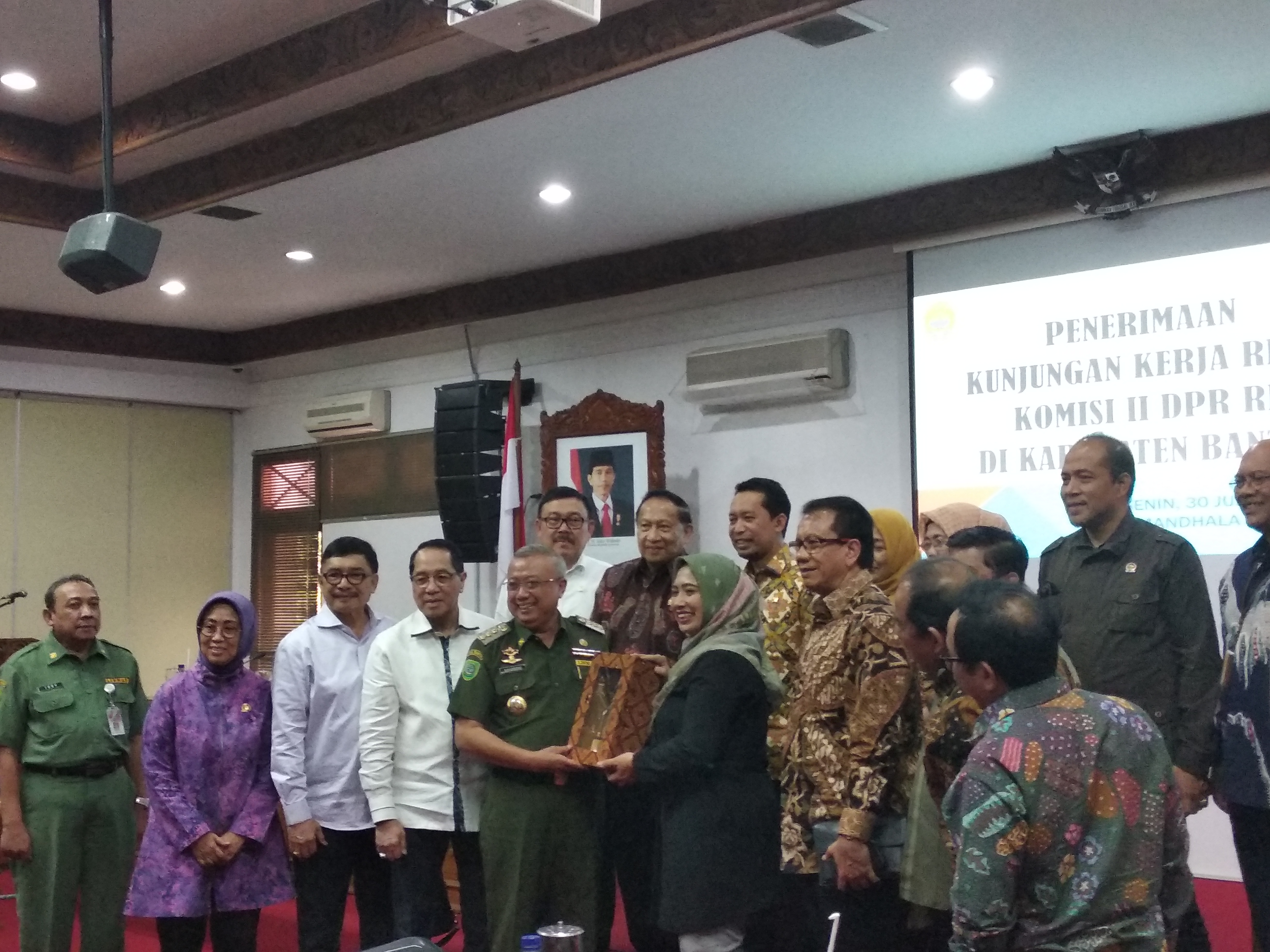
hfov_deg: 67.3
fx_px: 954
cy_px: 476
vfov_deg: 53.1
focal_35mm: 26
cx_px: 635
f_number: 2.2
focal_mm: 3.81
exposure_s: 1/25
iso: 1000
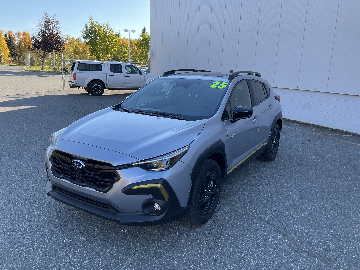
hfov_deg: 61.7
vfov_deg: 48.2
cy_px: 135
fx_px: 302
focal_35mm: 29
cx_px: 180
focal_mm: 3
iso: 25
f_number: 1.8
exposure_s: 1/333
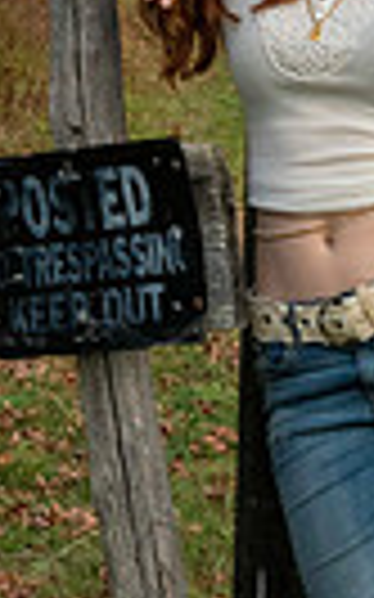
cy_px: 189
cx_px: 302
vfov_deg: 15.9
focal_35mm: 131
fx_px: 2139
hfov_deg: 10.0
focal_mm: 38
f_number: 18
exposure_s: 1/60
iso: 2000
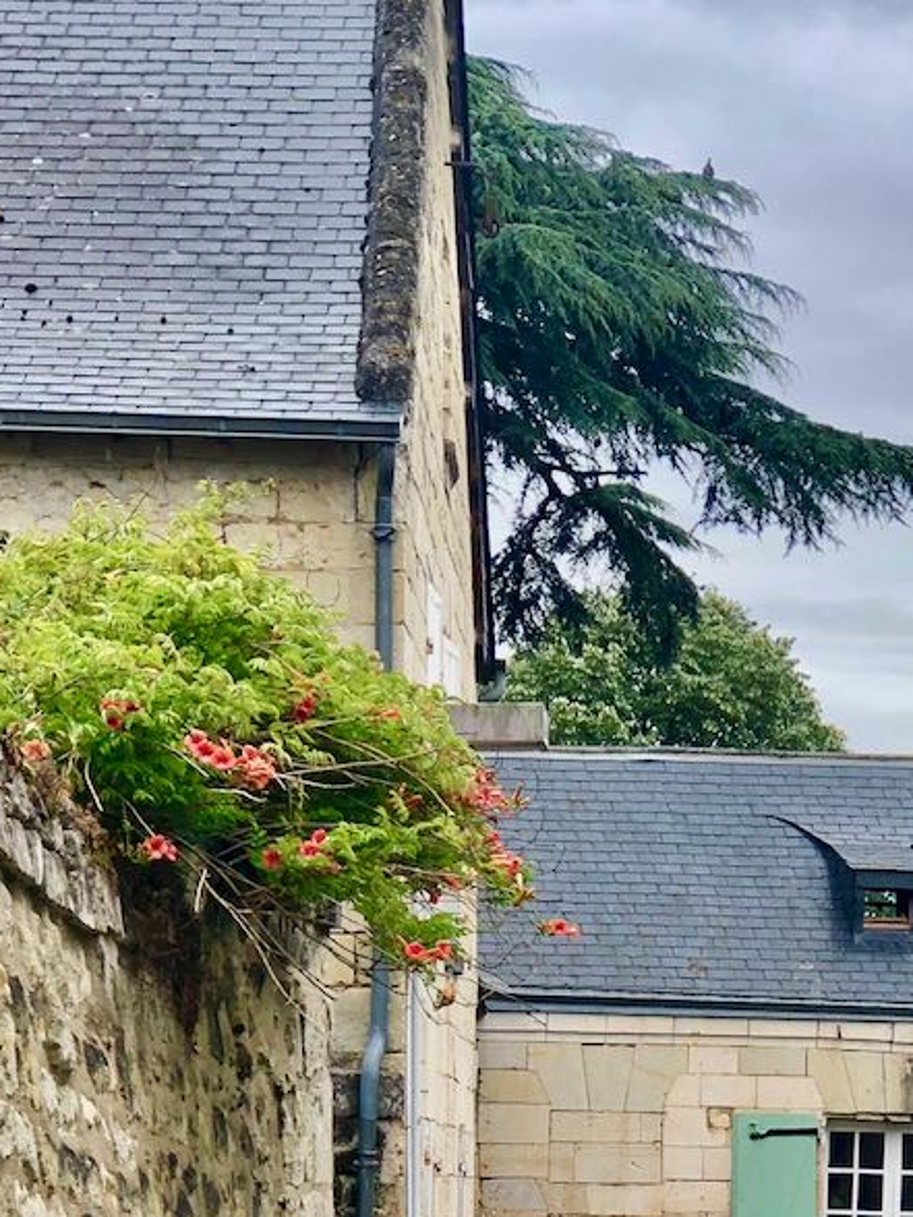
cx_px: 665
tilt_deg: -0.2
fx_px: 4361
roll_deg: -0.9
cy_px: 1275
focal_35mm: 124
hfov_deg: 11.9
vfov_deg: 15.5
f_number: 2.8
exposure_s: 1/284
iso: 20
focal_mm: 6.6
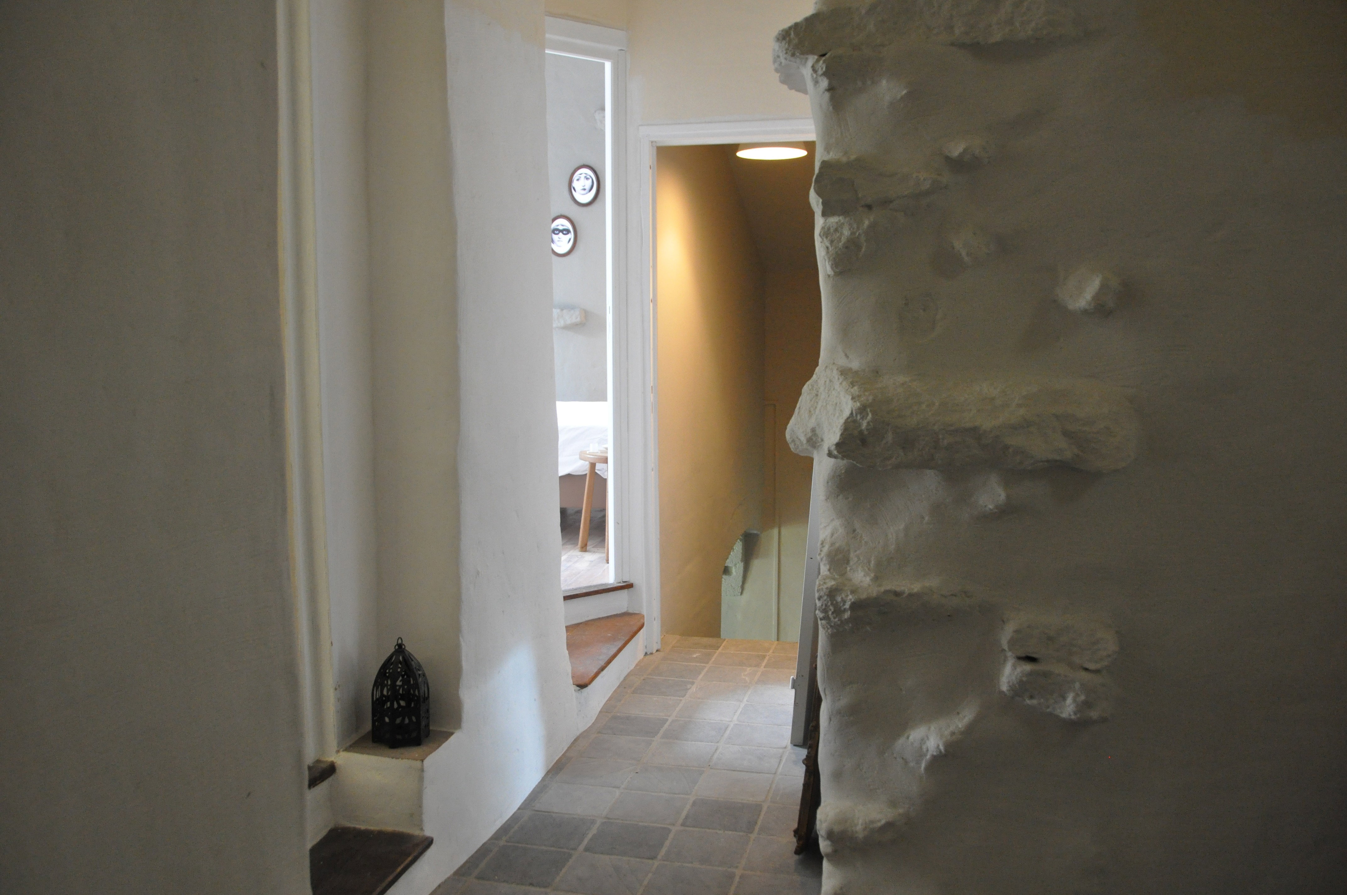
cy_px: 448
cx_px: 674
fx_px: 1121
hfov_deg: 62.0
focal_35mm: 30
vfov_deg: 43.5
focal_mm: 20
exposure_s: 1/20
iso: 1600
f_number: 3.5
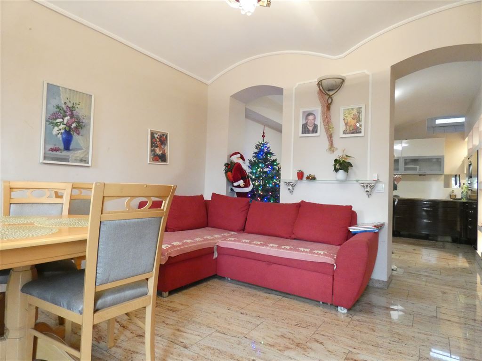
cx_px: 241
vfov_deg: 66.0
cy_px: 180
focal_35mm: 20
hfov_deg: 81.7
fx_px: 278
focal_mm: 3.6
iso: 800
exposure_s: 1/60
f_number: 2.8
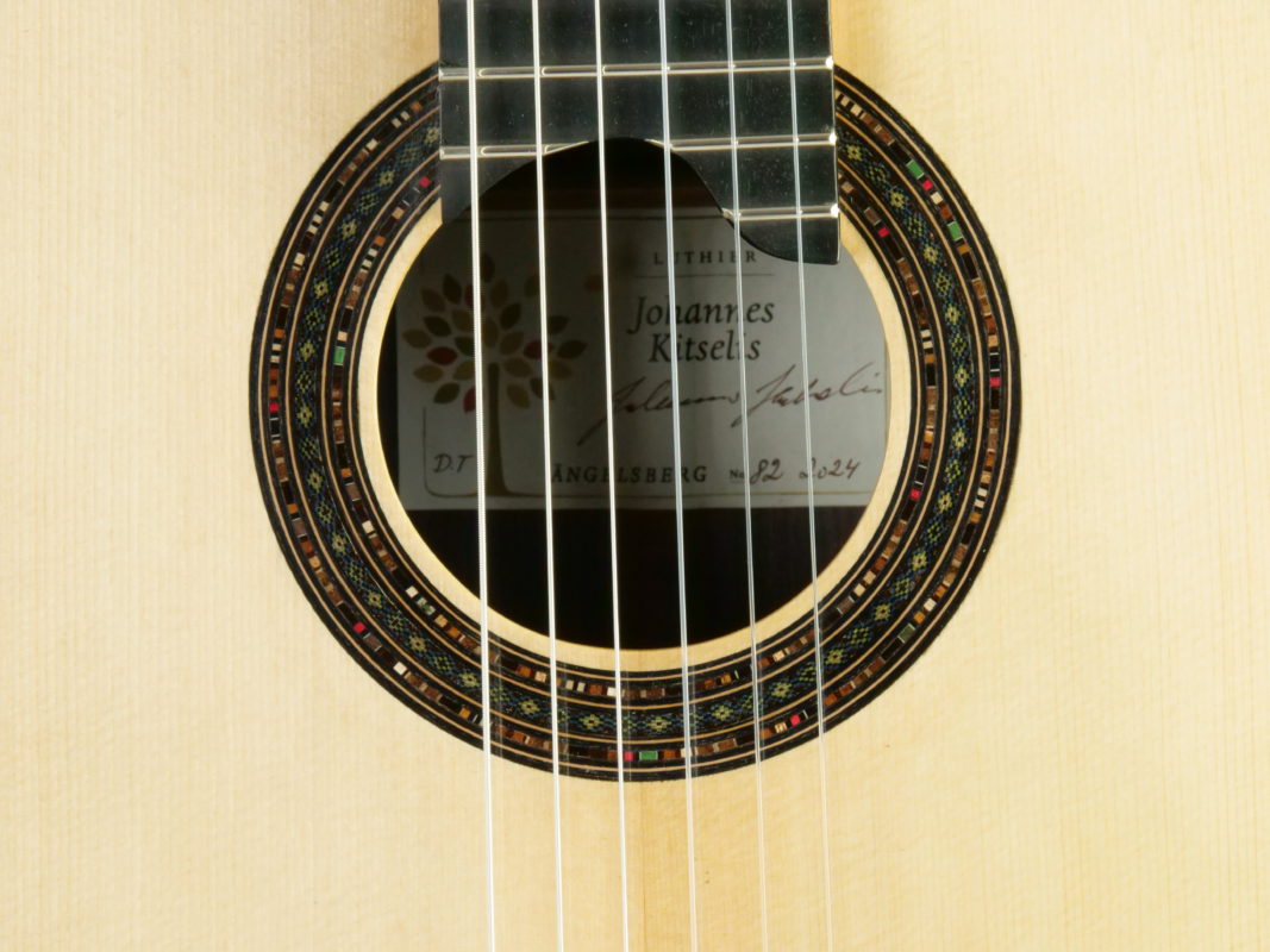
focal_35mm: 200
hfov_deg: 9.9
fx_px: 7337
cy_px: 476
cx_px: 635
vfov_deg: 7.4
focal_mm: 100
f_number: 14
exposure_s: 1/40
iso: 3200
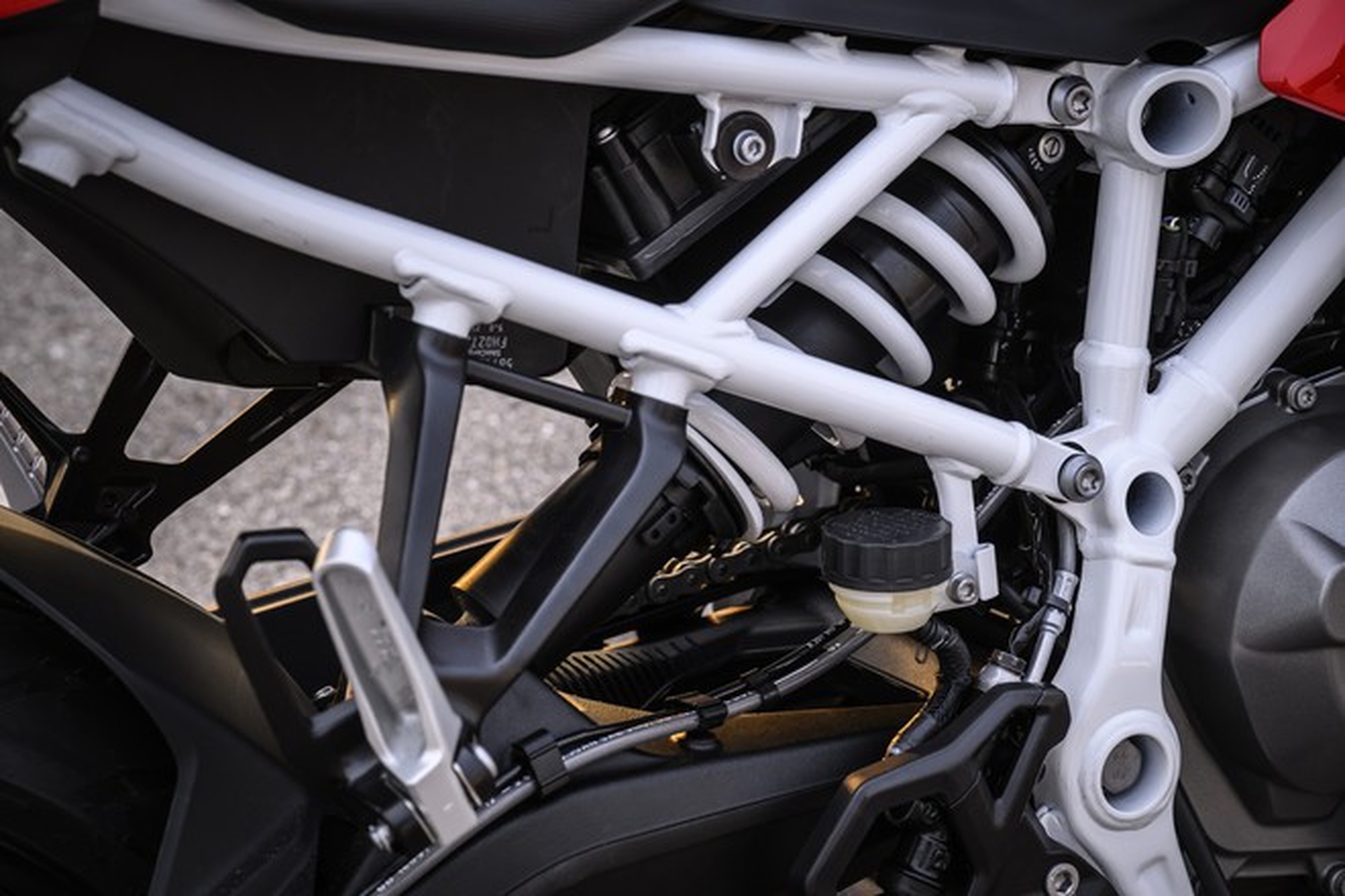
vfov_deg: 16.5
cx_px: 672
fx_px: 3101
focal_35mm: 83
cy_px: 448
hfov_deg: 24.5
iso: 500
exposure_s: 1/25
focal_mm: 83
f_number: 8
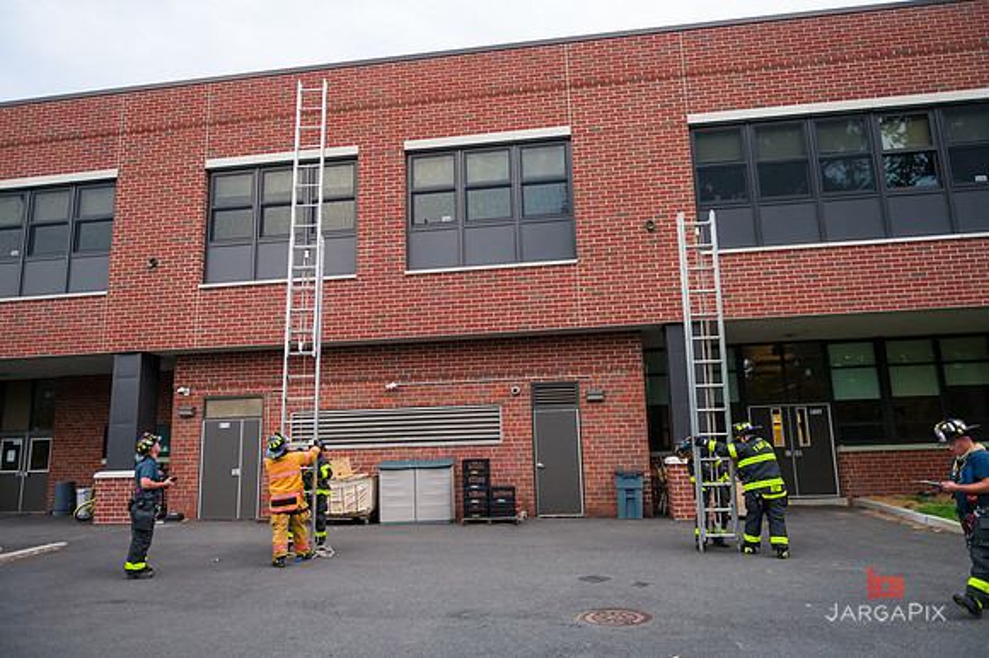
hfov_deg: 73.8
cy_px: 329
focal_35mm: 24
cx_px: 494
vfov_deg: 53.1
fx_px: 659
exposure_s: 1/200
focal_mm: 24
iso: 500
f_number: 3.2
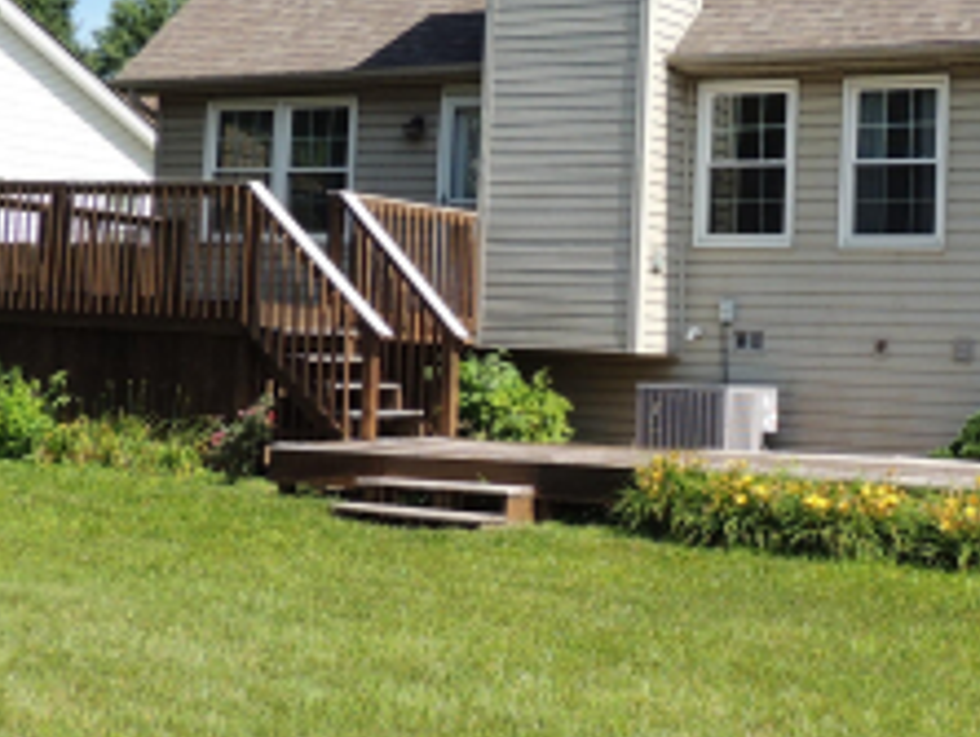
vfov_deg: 20.4
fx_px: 2041
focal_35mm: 72
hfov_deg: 26.6
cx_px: 757
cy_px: 265
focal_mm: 4.3
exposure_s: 1/1000
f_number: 3
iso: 100
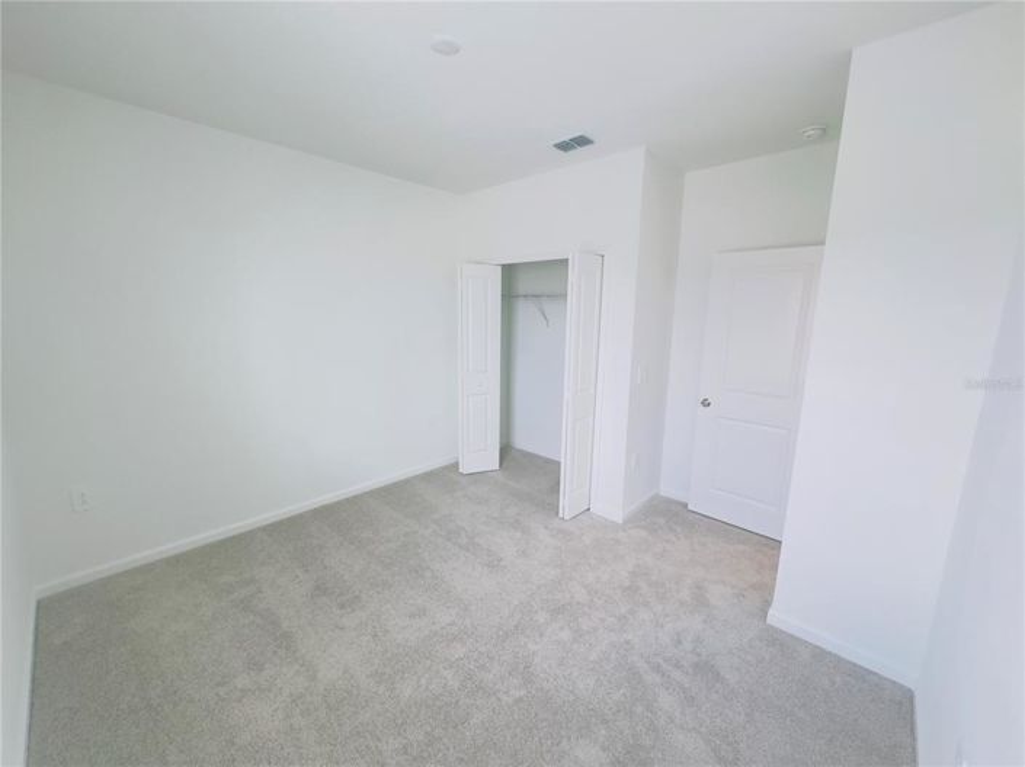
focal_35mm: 14
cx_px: 512
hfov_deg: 102.1
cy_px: 384
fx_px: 414
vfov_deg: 85.6
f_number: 2.2
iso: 250
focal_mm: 2.22
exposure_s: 1/120
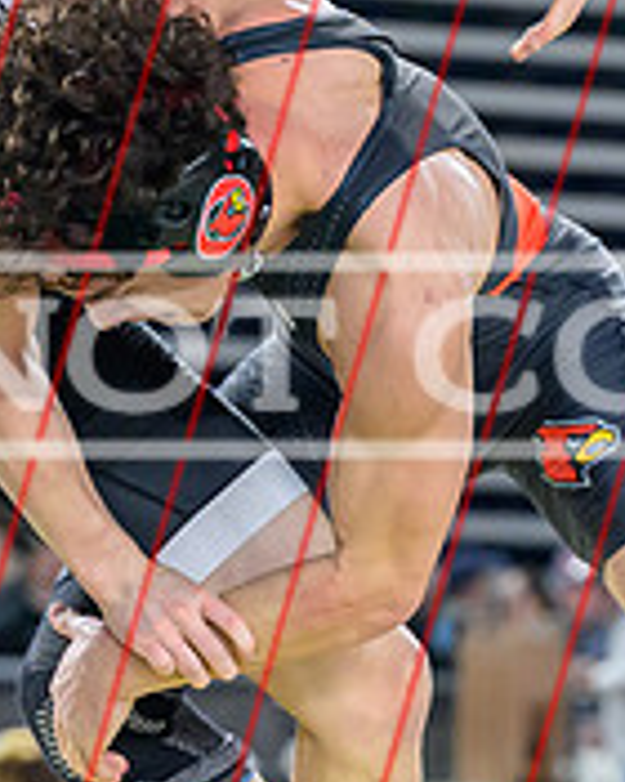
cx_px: 690
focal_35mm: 348
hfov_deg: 4.4
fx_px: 8046
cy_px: 554
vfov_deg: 5.6
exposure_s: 1/800
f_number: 2.8
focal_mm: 83
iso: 3200
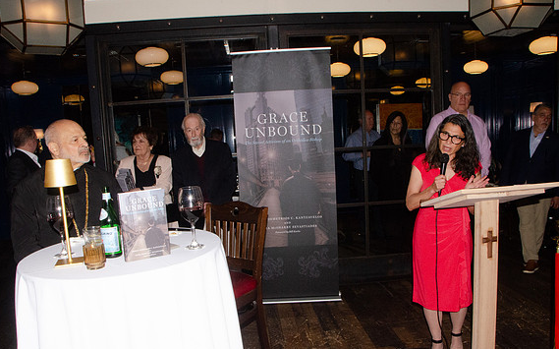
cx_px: 278
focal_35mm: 28
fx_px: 426
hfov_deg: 66.5
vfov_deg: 44.5
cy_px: 172
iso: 2500
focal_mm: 18
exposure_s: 1/125
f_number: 20
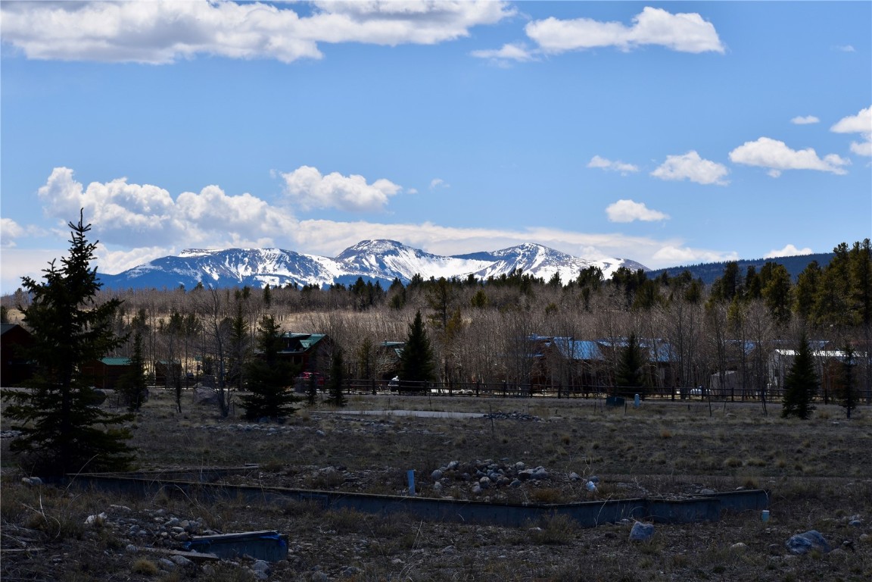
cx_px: 436
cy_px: 291
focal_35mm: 112
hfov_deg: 18.2
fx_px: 2725
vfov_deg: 12.2
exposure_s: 1/200
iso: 100
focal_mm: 75
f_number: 13
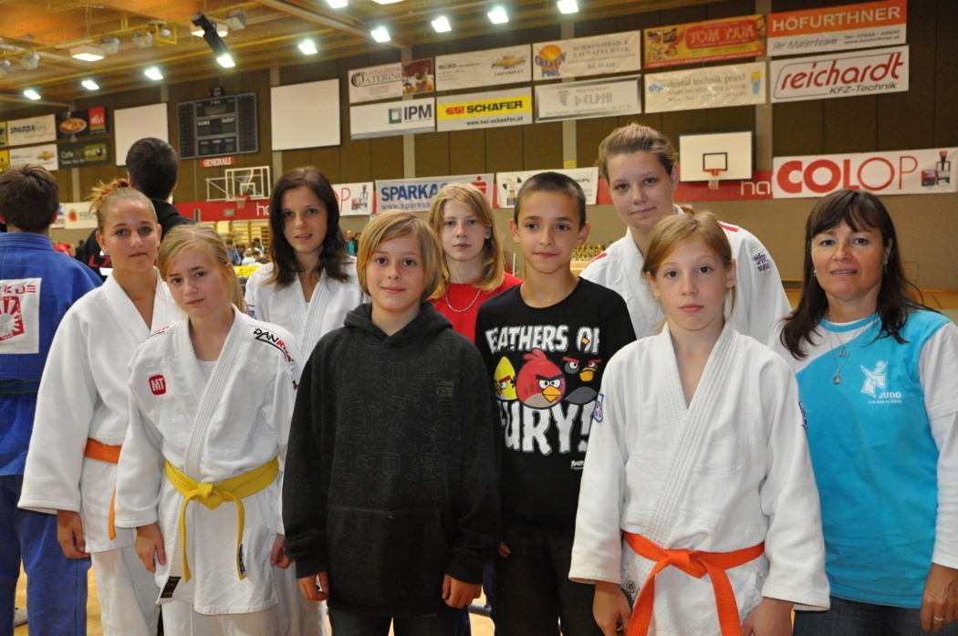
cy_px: 318
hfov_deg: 62.0
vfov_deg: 43.5
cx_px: 479
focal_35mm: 30
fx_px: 797
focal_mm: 20
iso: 2500
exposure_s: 1/125
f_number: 5.6
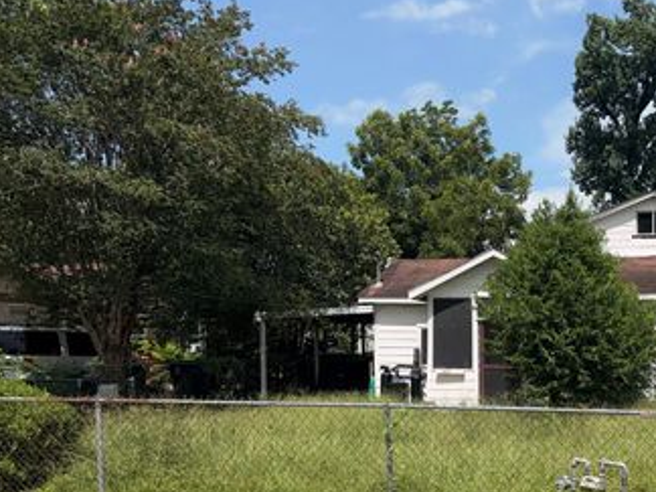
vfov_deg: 32.5
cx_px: 593
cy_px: 343
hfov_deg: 39.7
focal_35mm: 44
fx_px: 834
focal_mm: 6.76
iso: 50
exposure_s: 1/9709
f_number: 1.78
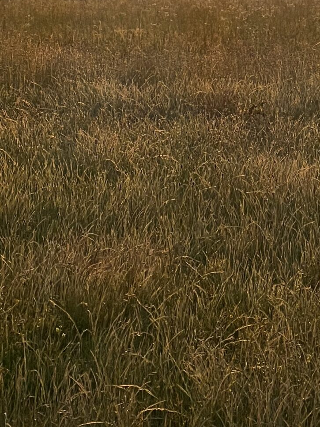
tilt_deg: -0.3
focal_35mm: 204
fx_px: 2513
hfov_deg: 7.2
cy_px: 61
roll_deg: -0.7
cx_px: 423
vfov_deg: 9.7
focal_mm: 9
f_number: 2.8
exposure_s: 1/968
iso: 32
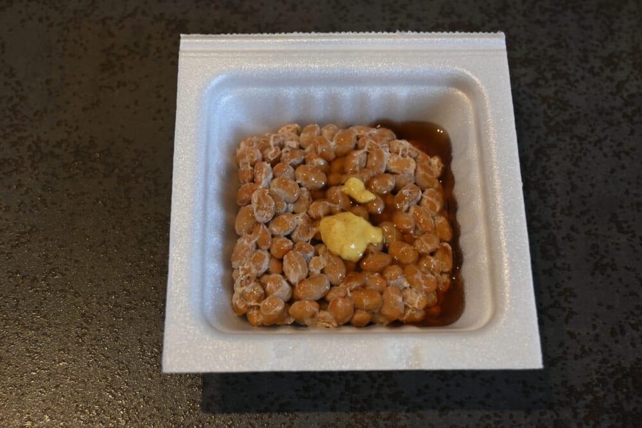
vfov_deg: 27.3
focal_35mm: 50
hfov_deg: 40.0
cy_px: 214
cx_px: 321
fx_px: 883
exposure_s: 1/125
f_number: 5
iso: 800
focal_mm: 33
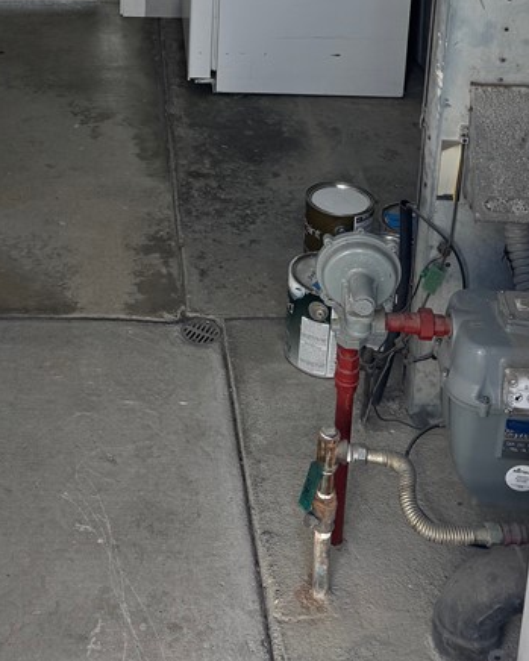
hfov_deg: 27.3
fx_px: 1076
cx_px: 141
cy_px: -80
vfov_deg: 30.3
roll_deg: +0.4
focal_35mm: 55
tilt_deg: -14.3
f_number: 1.78
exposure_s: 1/394
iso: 80
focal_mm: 6.76
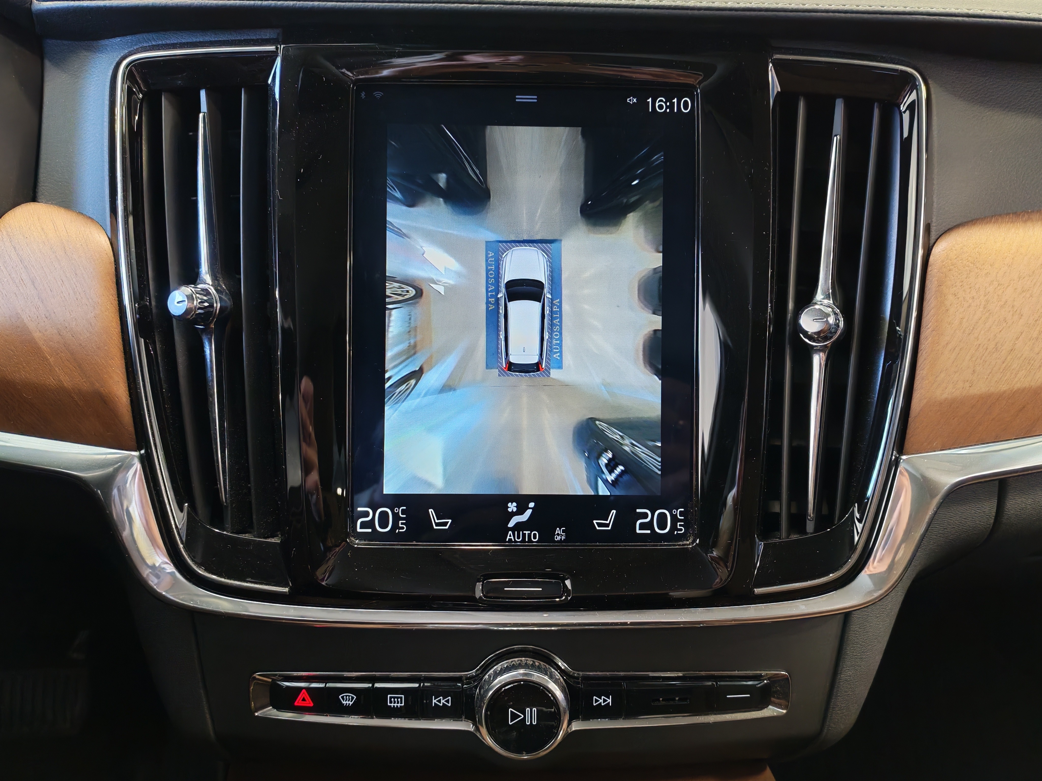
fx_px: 933
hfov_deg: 58.4
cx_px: 521
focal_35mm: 31
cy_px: 390
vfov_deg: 45.4
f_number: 1.9
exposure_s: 1/50
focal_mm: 6.12
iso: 1250
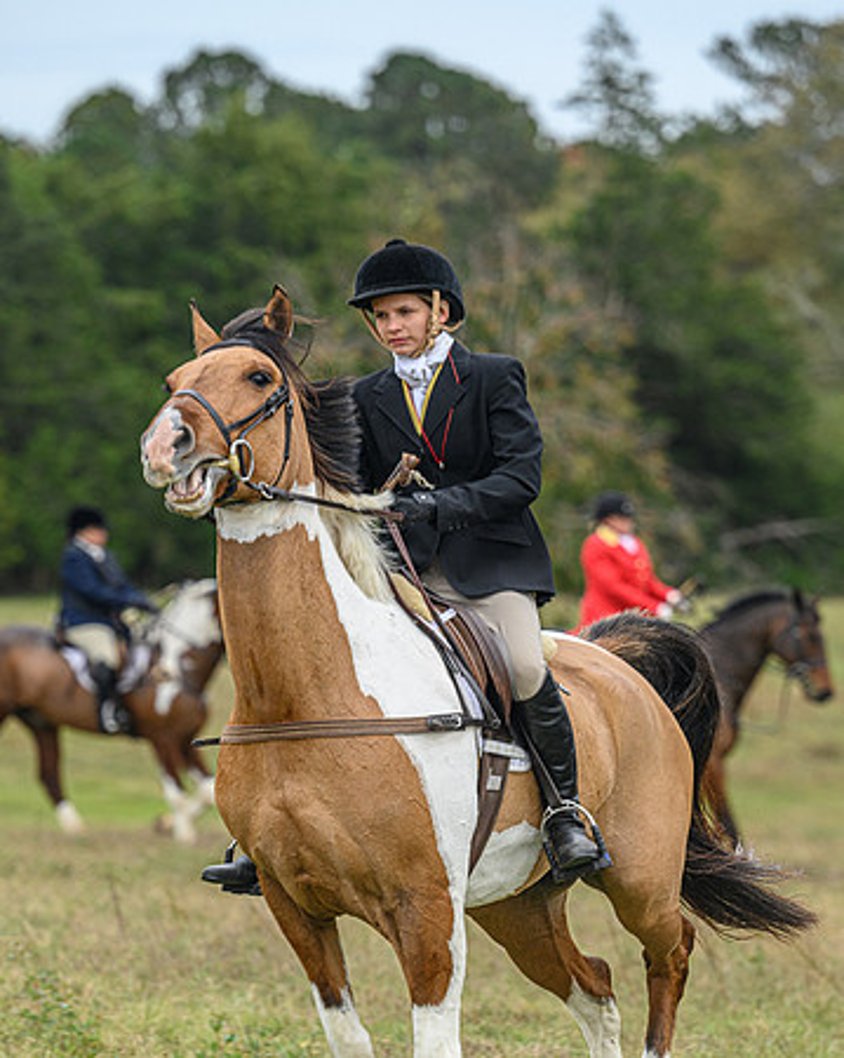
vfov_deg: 8.3
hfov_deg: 6.6
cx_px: 411
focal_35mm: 234
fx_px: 7306
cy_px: 604
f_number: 3.2
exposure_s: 1/640
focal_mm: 145
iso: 500
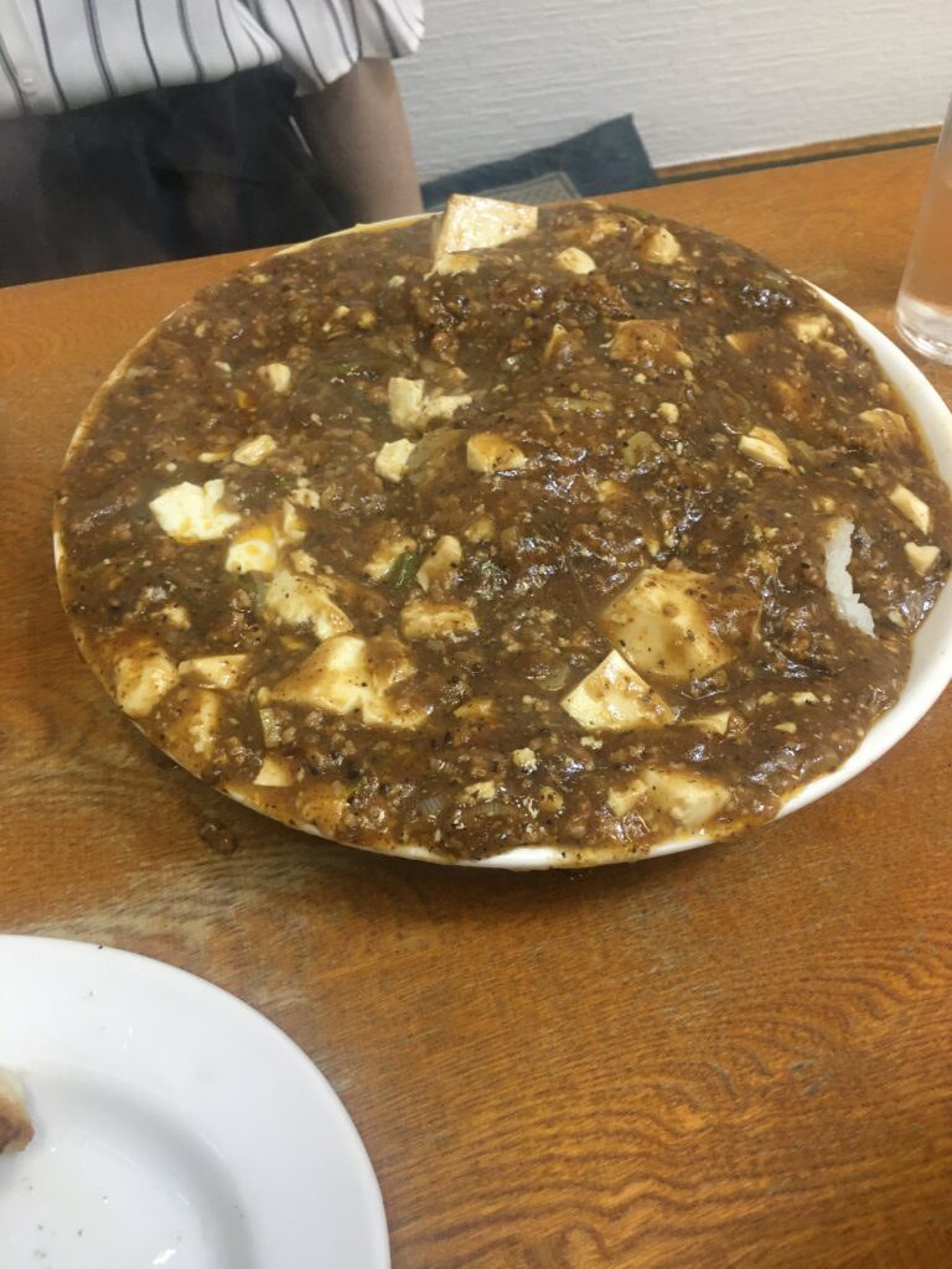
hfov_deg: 48.2
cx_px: 476
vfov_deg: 61.7
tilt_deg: -51.0
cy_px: 634
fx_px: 1063
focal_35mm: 29
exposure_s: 1/33
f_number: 2.2
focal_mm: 4.15
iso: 125
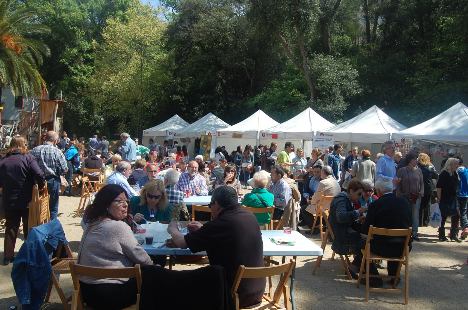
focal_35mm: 30
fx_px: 389
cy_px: 155
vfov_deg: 43.5
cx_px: 234
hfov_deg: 62.0
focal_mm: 20
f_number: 9
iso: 200
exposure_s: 1/320
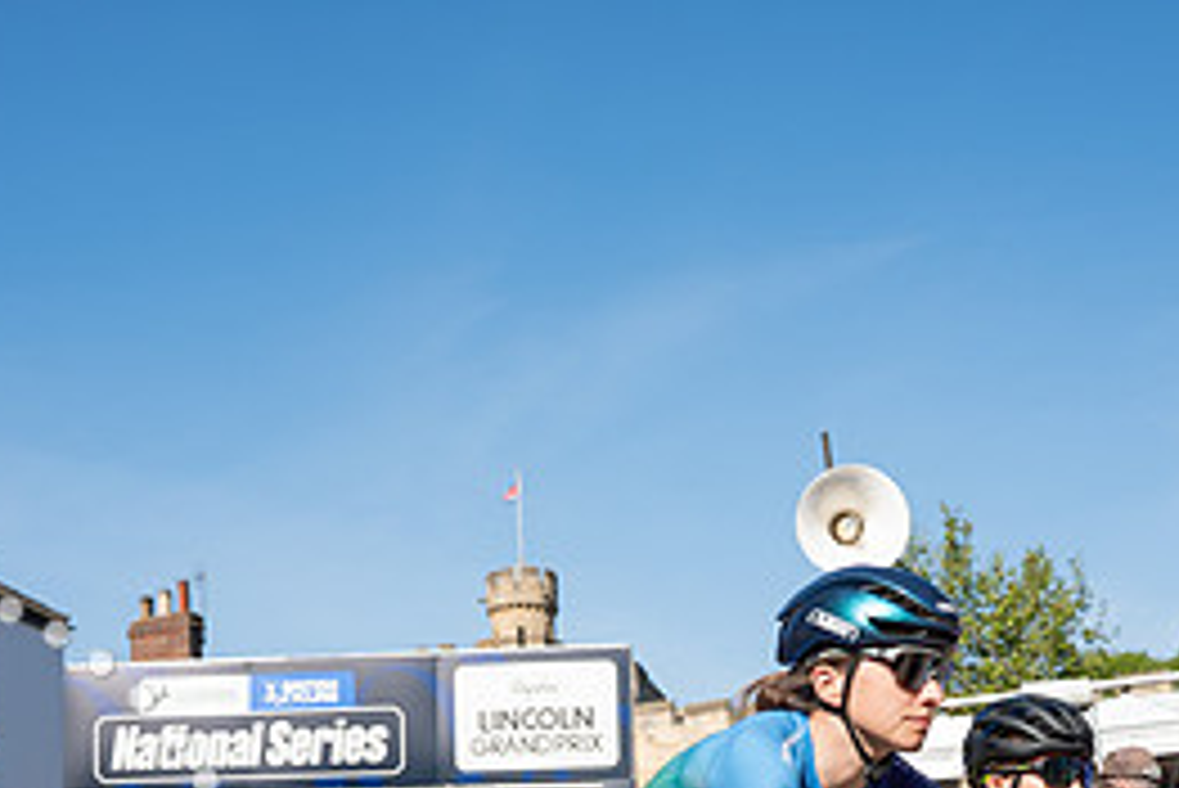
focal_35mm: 62
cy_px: 759
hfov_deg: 32.4
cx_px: 554
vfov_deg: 21.3
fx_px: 2032
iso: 100
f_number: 4
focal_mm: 28
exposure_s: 1/800
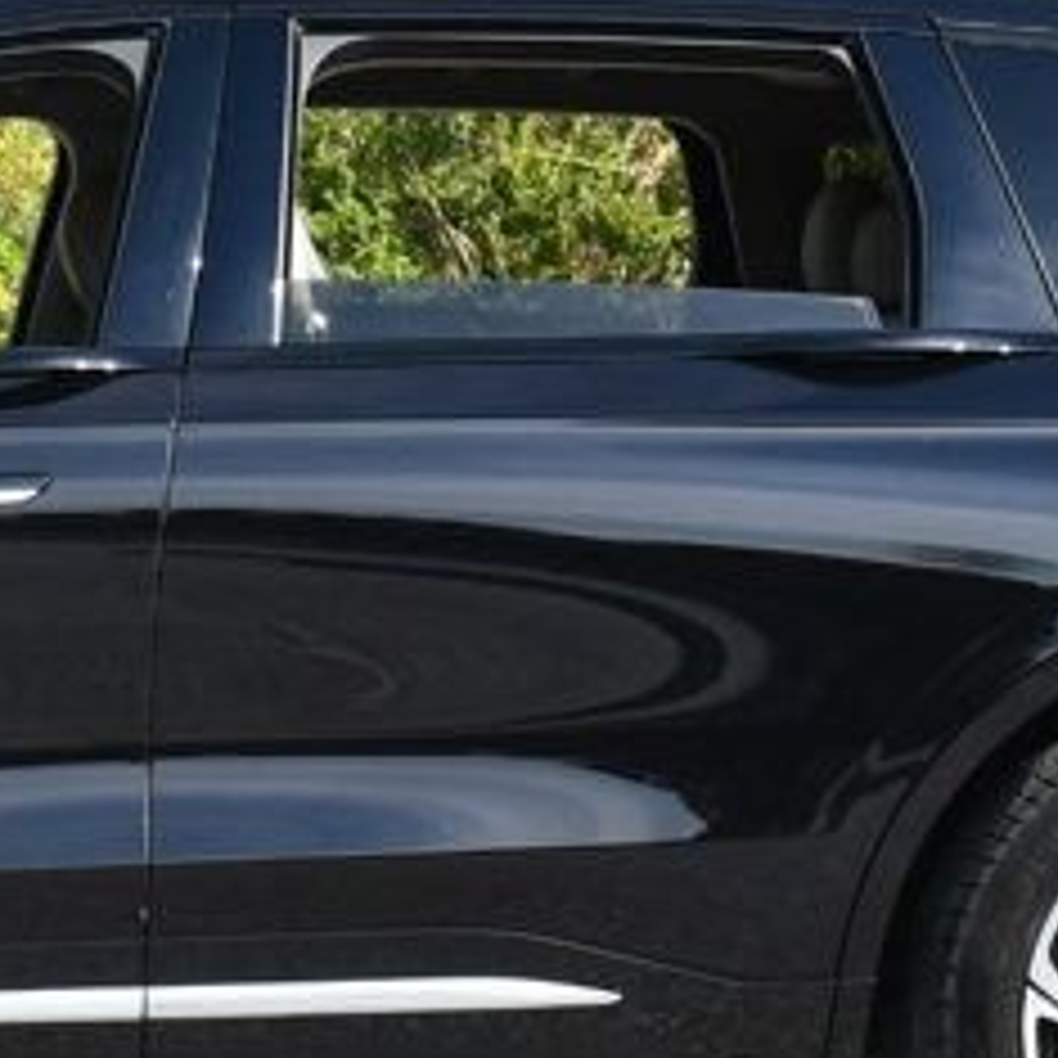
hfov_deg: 10.6
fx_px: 5636
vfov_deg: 10.7
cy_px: 176
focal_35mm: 163
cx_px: -50
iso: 200
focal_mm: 22
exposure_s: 1/250
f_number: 8
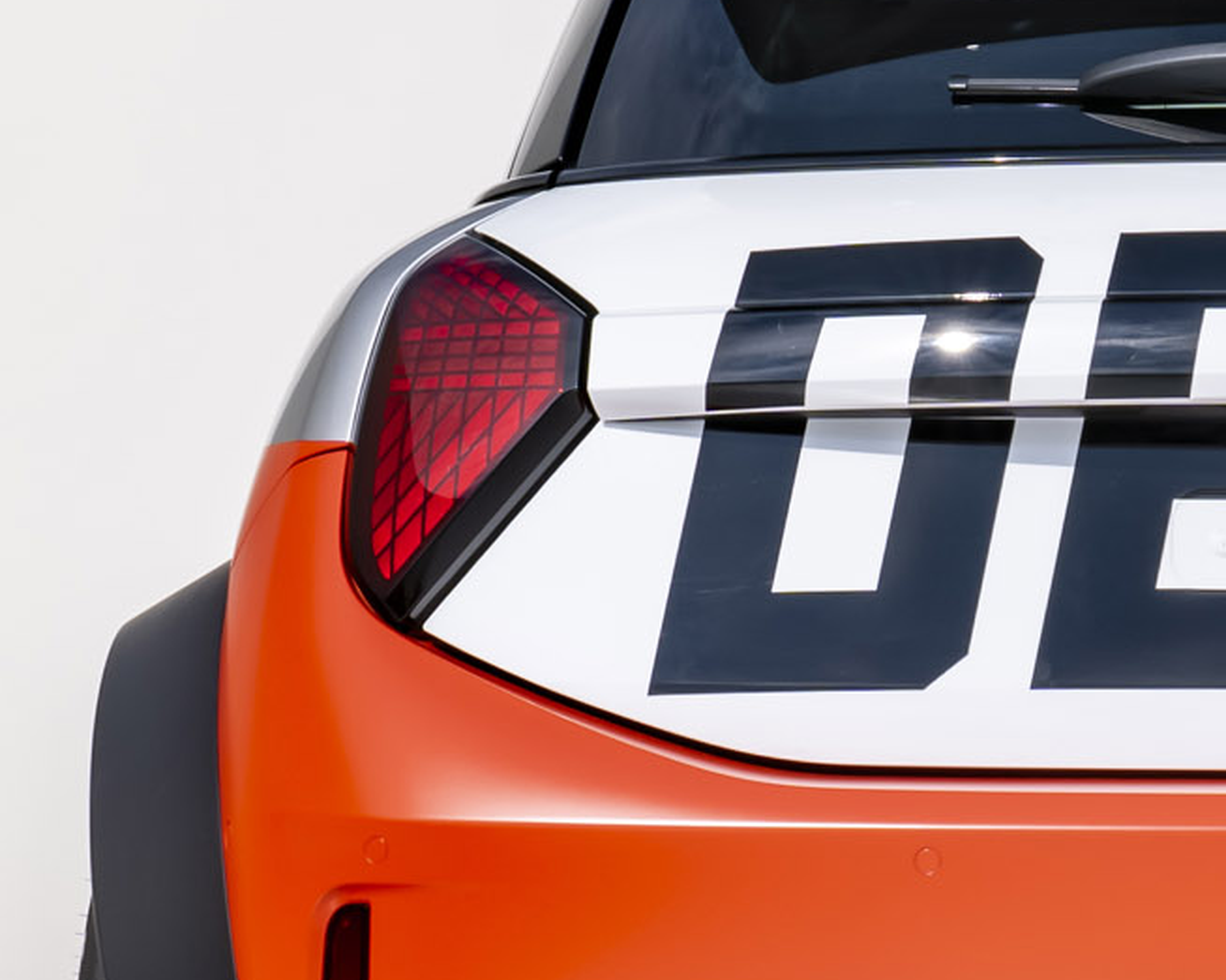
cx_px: 765
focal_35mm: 181
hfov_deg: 10.7
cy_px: 334
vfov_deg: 8.5
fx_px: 6567
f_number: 11
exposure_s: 1/125
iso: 100
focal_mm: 36
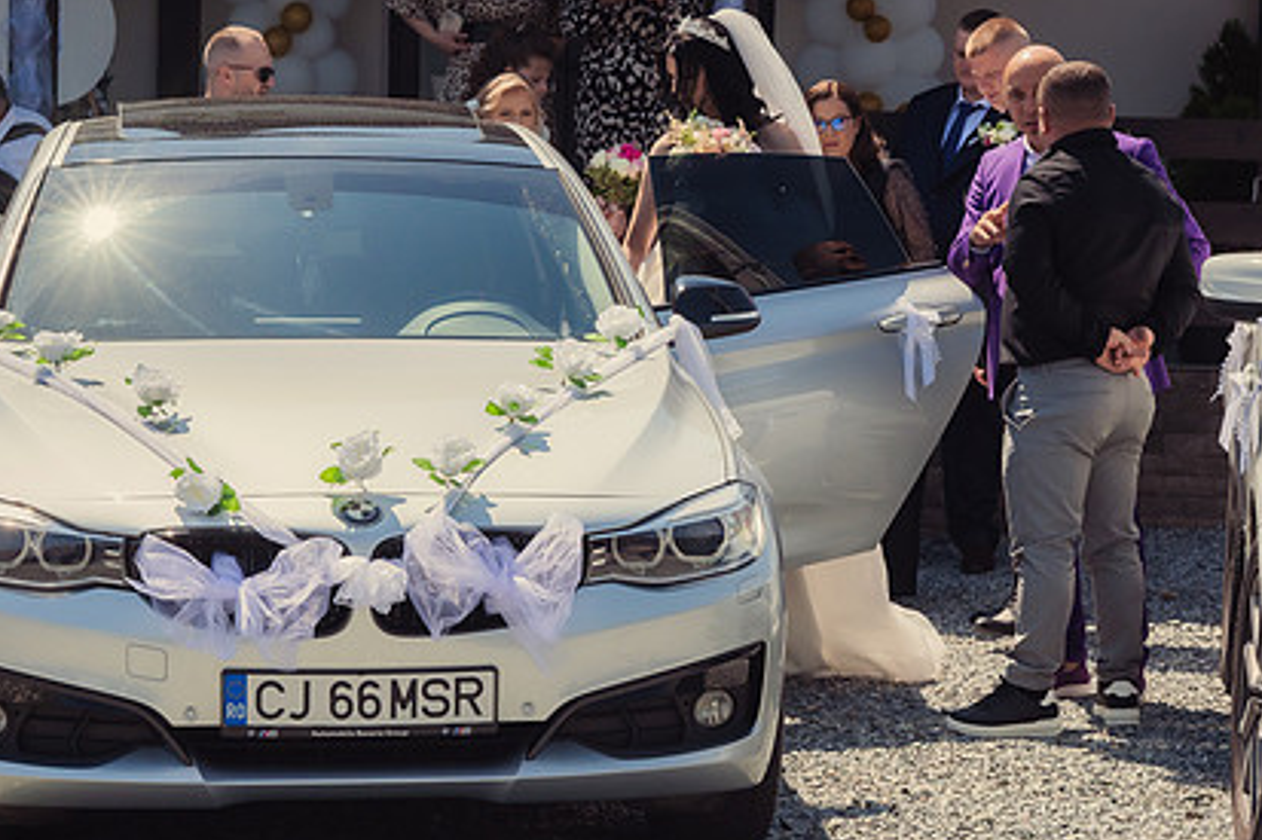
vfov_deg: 10.2
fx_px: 4695
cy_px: 447
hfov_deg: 15.3
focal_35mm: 134
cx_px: 706
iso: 800
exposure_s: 1/2000
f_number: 11
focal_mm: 85
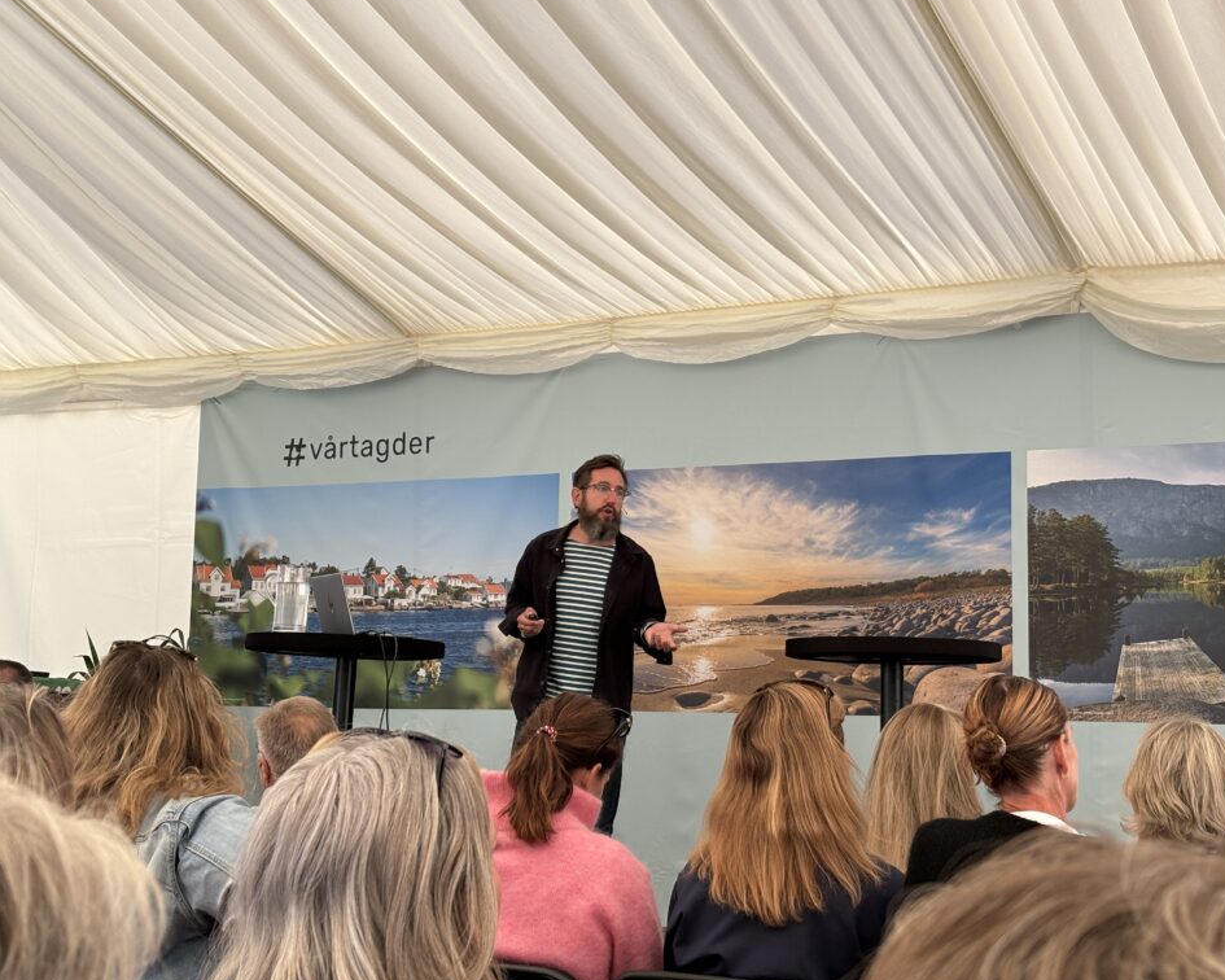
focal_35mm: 55
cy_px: 489
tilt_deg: +6.7
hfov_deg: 34.1
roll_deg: -1.0
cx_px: 642
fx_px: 1994
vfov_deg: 27.6
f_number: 1.6
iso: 32
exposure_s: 1/213
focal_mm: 5.96
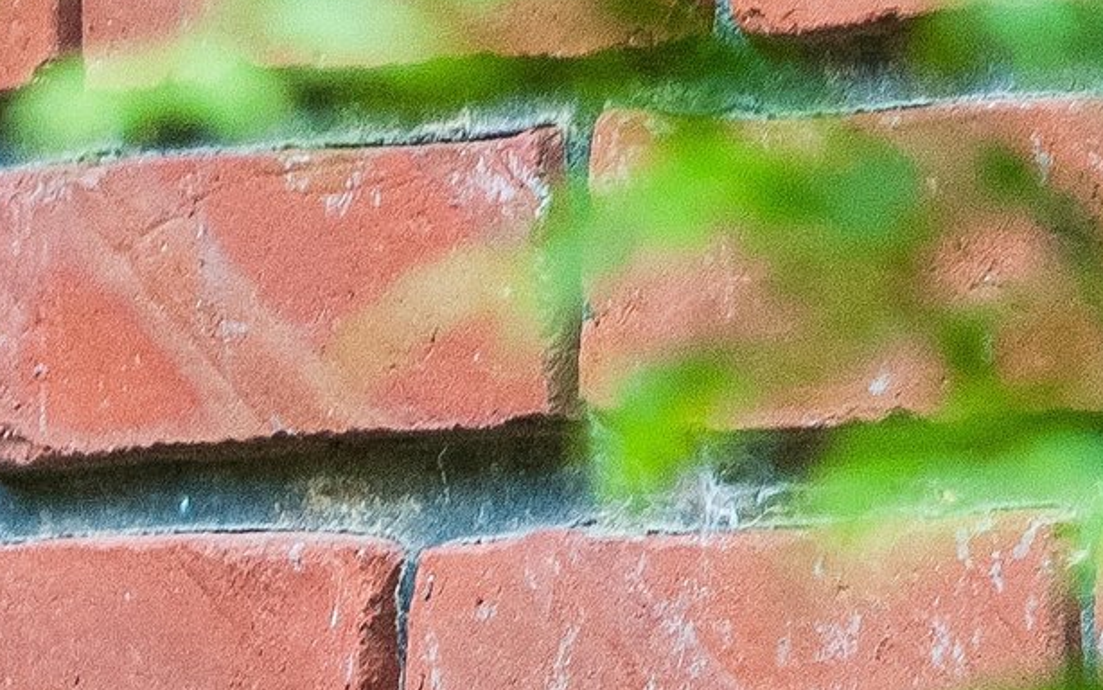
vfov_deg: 2.1
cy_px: 1745
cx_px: -632
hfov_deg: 3.3
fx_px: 19076
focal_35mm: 634
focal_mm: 85
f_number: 7.1
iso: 500
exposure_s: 1/125
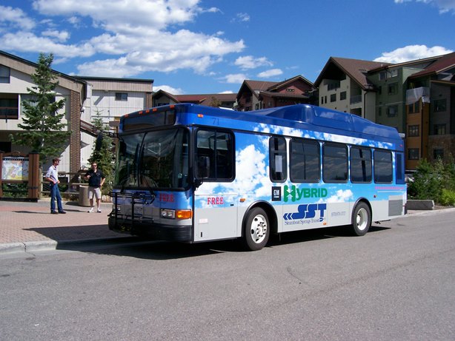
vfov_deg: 41.8
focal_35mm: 34
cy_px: 170
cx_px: 228
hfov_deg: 53.9
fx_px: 447
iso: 80
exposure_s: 1/551
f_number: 5.1
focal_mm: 5.6
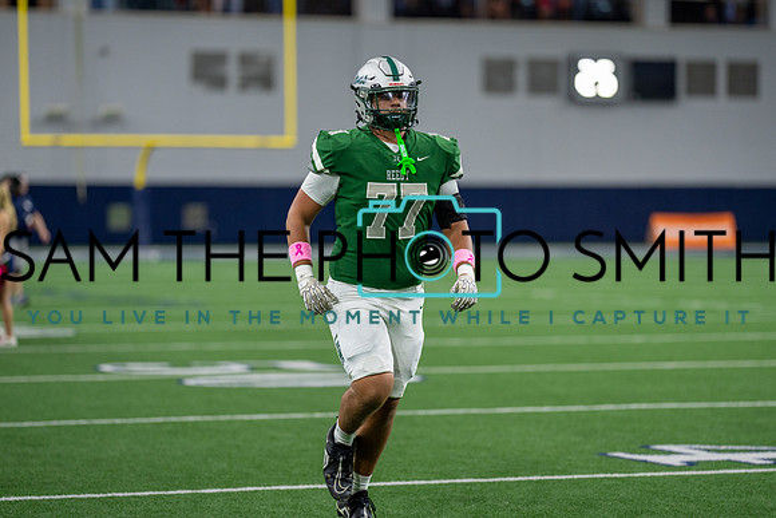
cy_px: 250
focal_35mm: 148
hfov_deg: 13.9
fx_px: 3192
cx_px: 395
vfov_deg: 9.3
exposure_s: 1/1250
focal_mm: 135
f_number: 1.8
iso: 1250
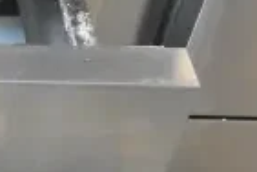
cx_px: -199
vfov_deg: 9.5
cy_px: 173
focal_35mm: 143
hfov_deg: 13.0
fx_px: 1021
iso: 6400
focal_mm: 22
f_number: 8
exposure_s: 1/250
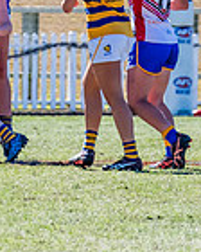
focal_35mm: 1353
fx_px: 10061
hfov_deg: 1.1
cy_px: -40
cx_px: -112
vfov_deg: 1.4
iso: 800
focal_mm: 240
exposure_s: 1/1600
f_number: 7.1
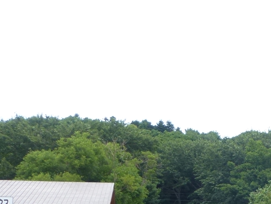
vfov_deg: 18.6
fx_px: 595
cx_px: 251
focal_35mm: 76
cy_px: 224
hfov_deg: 24.8
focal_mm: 5.4
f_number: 3.5
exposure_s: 1/125
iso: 100
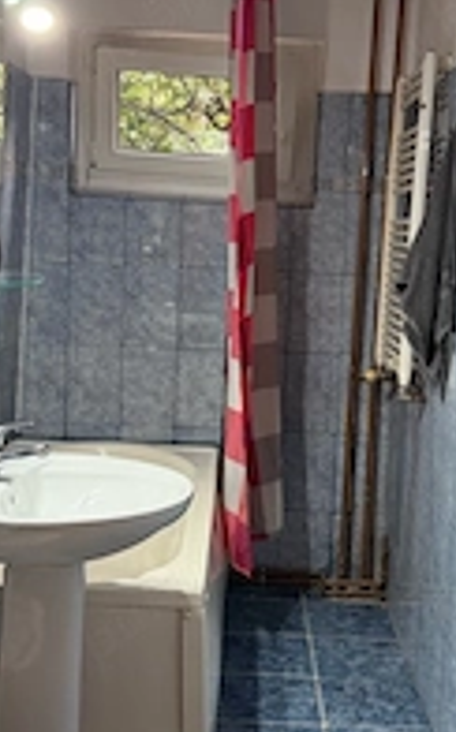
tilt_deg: -5.4
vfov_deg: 38.9
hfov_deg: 24.7
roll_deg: -3.4
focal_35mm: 52
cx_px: 277
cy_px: 325
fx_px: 1037
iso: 400
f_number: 1.78
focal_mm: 6.76
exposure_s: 1/50
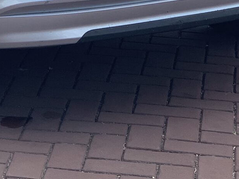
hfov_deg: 9.2
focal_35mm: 215
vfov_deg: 6.8
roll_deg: -0.3
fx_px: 1484
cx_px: 4
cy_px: -117
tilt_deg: -10.8
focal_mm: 6
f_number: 2.4
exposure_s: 1/432
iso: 16
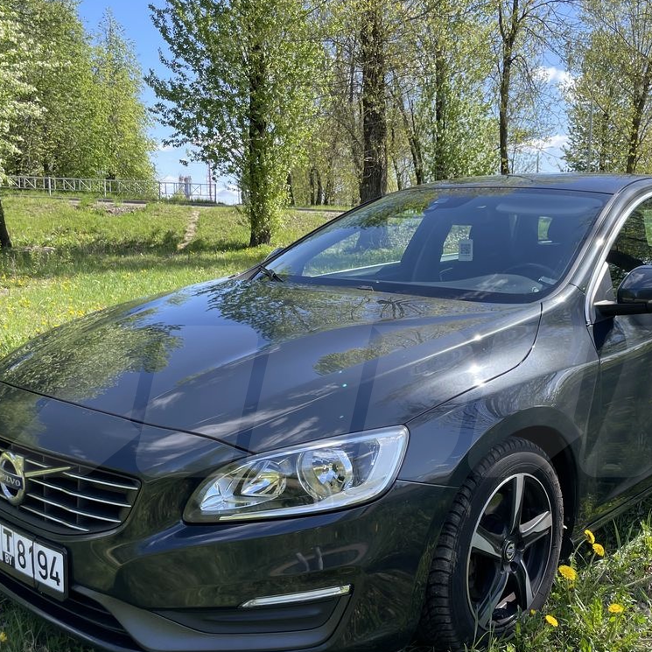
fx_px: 788
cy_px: 382
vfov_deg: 44.8
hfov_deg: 44.6
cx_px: 403
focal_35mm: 37
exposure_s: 1/932
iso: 32
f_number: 1.6
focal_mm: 4.2
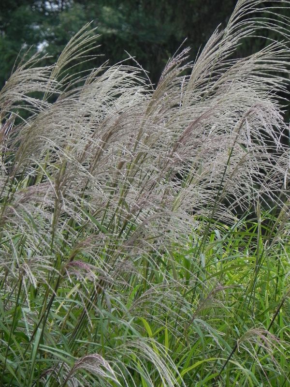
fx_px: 3251
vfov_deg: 6.8
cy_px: 194
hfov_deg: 5.1
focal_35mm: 291
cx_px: 145
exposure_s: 1/60
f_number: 5
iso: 160
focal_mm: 51.8
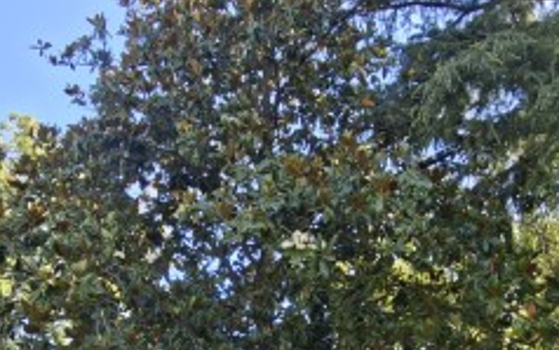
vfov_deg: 31.5
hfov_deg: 52.5
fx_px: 564
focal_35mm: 37
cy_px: 362
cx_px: 235
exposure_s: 1/360
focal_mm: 1.74
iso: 40
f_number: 2.2
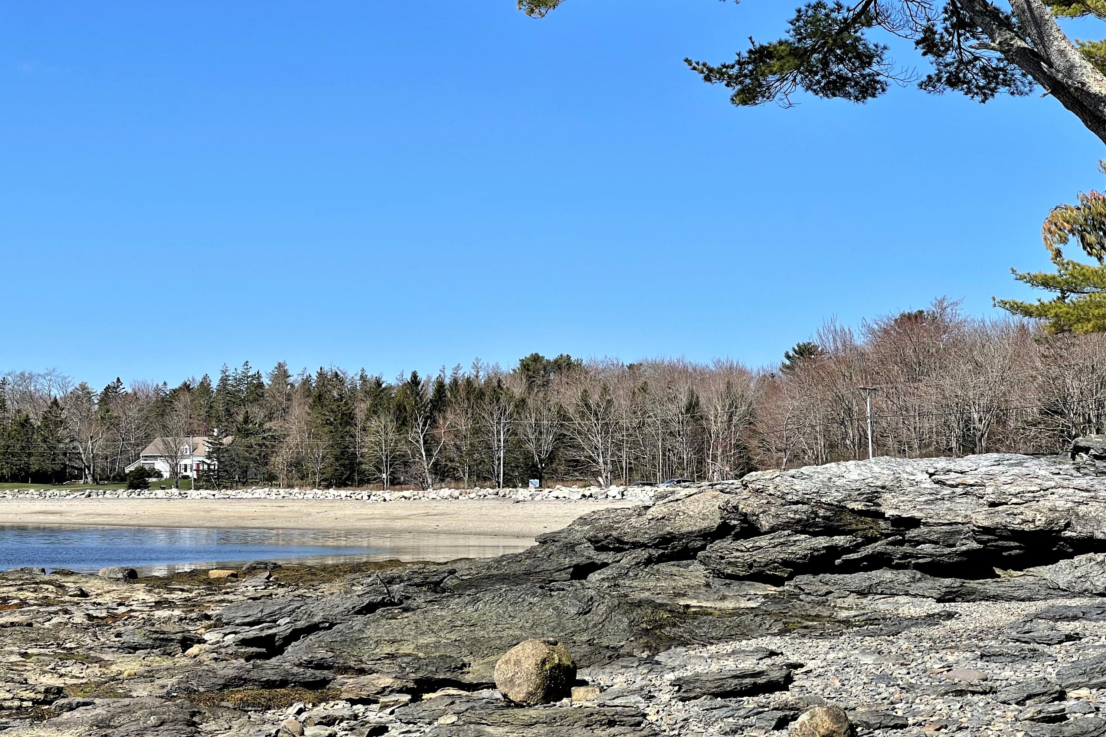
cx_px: 550
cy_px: 365
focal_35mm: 67
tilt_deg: +3.8
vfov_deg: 20.3
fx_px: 2058
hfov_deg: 30.1
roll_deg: -1.7
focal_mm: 7.5
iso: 20
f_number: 2.2
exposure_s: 1/1410
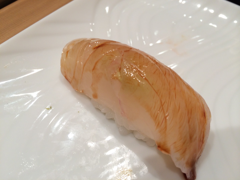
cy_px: 90
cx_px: 120
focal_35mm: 30
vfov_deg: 46.8
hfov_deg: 60.0
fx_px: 208
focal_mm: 4.12
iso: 40
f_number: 2.2
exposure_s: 1/50
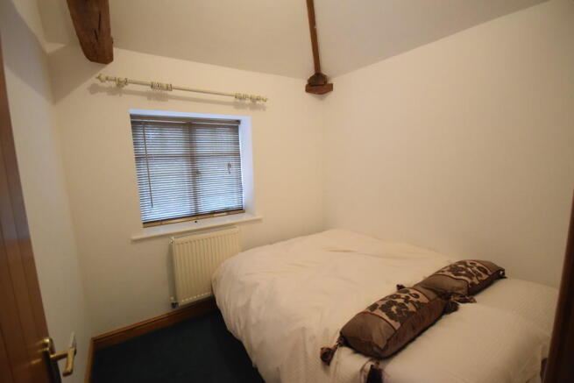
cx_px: 287
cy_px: 192
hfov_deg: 100.4
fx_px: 239
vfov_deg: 77.4
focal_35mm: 15
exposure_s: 1/60
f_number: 4
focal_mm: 10
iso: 3600
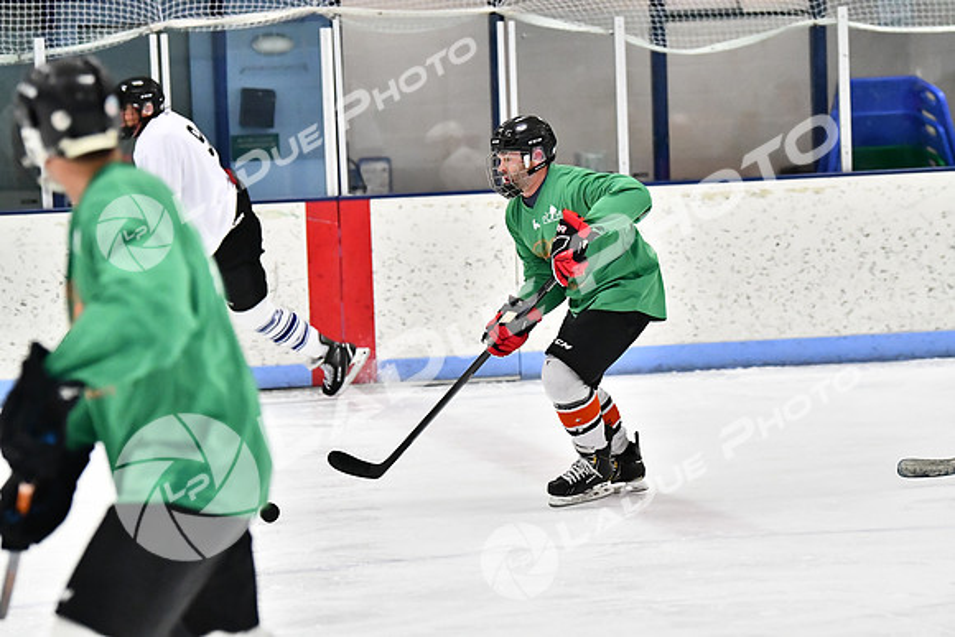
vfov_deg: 7.3
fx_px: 4975
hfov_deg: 11.0
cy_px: 318
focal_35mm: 188
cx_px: 478
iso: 6400
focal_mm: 125
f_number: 2.8
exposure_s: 1/1600
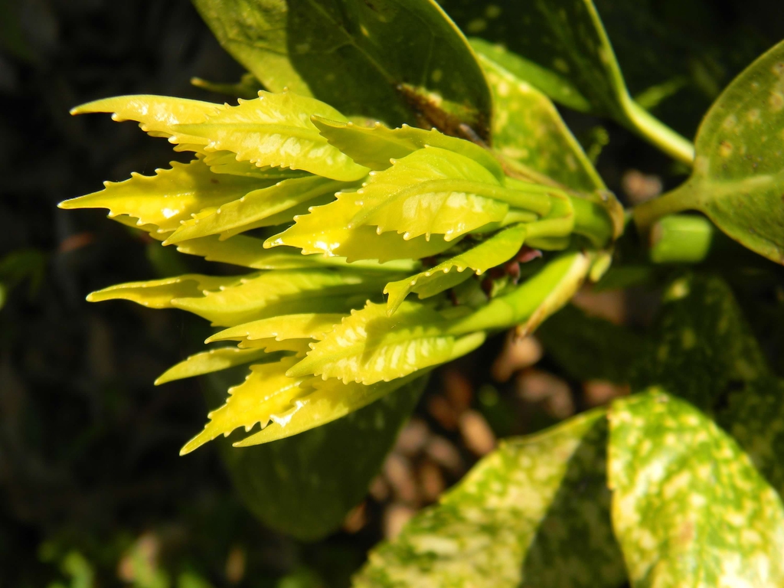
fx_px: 951
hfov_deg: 44.8
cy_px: 294
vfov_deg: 34.3
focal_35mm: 42
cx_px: 392
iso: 80
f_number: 4.1
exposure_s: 1/370
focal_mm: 10.1
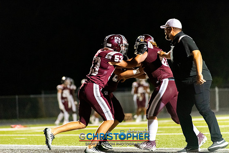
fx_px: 1272
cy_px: 76
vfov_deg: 6.9
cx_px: 114
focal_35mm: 200
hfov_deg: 10.3
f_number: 2.8
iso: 7200
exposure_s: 1/500
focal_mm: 200
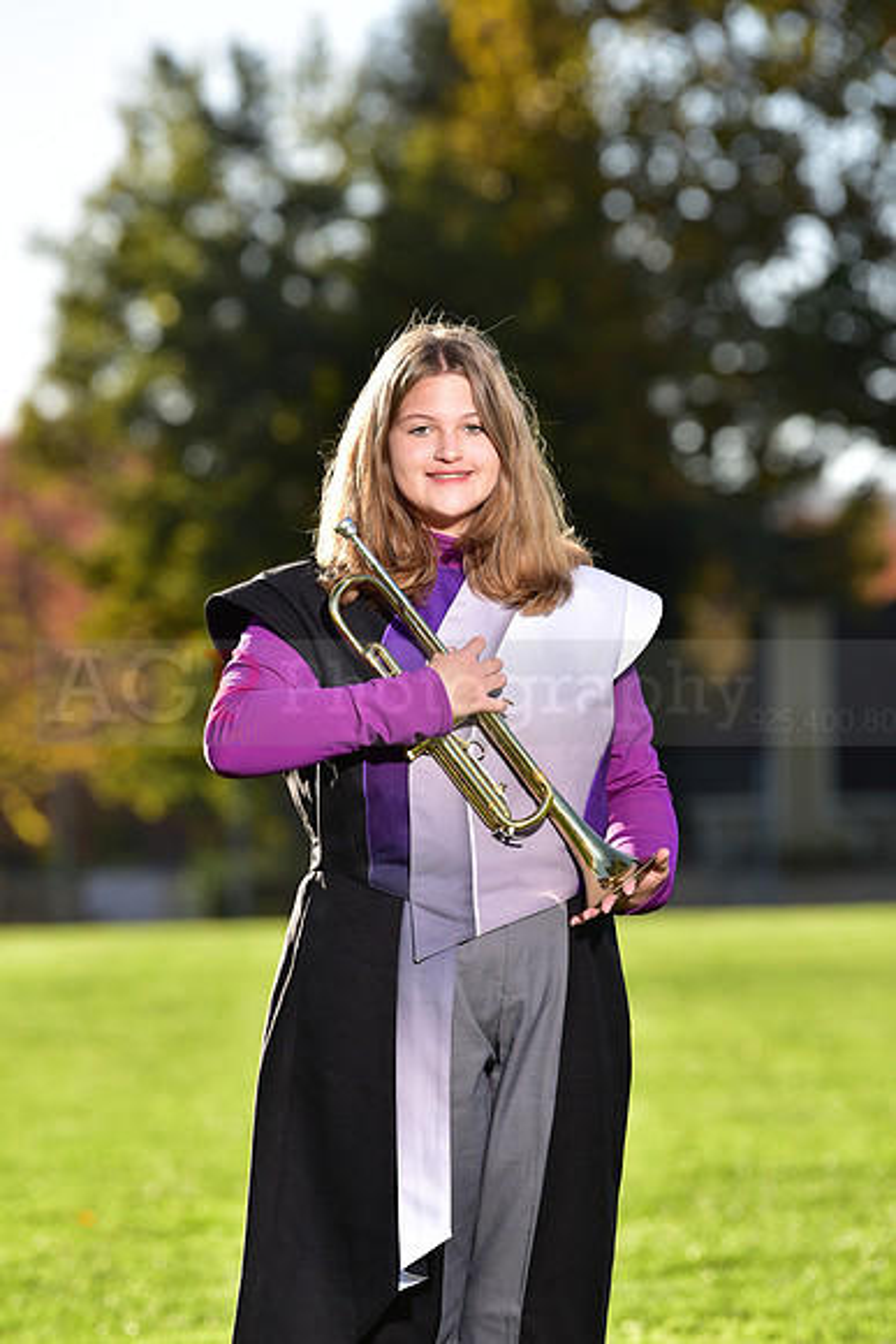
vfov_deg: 10.3
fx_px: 7462
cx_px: 448
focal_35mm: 200
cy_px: 672
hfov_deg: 6.9
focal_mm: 200
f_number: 5
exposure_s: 1/250
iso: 80
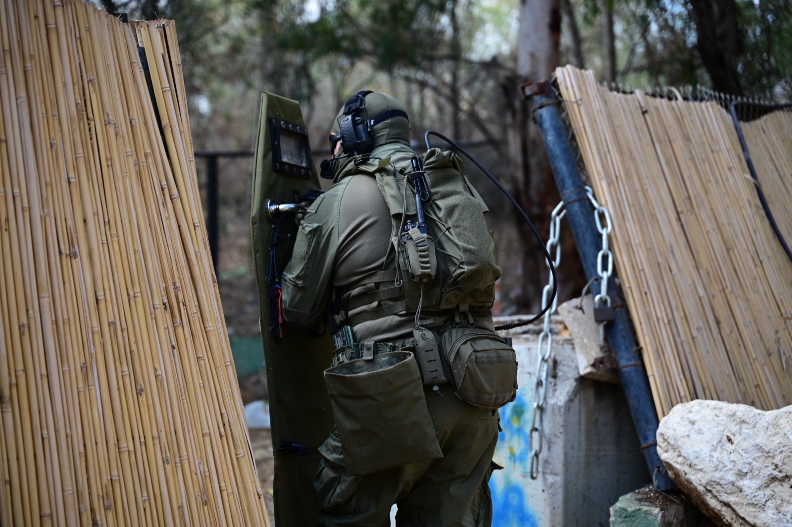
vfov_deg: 18.2
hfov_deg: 27.0
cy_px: 264
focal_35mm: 75
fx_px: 1649
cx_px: 396
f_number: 2.8
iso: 400
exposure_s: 1/1000
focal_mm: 75
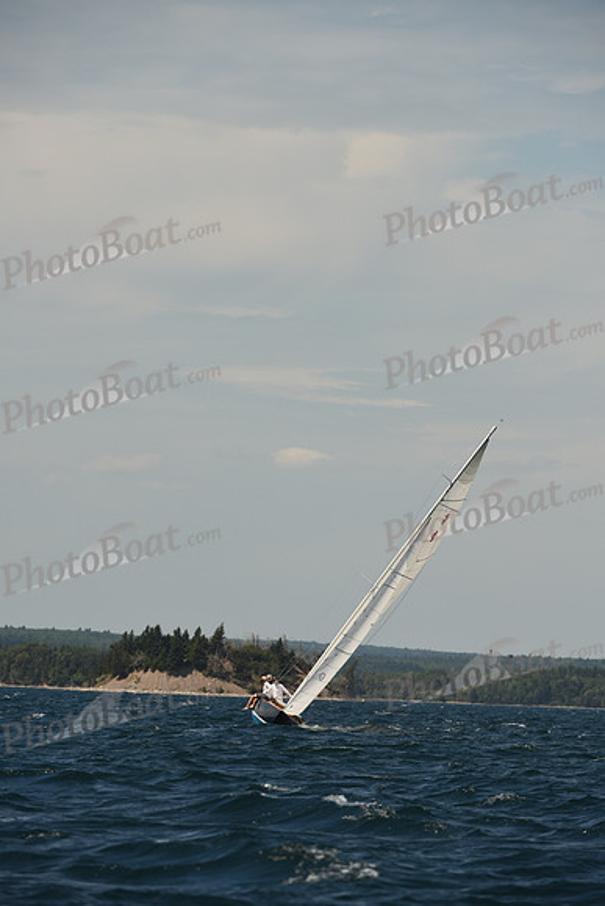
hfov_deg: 4.9
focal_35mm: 280
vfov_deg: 7.4
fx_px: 7054
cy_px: 453
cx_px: 302
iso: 250
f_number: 7.1
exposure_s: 1/1000
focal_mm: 280
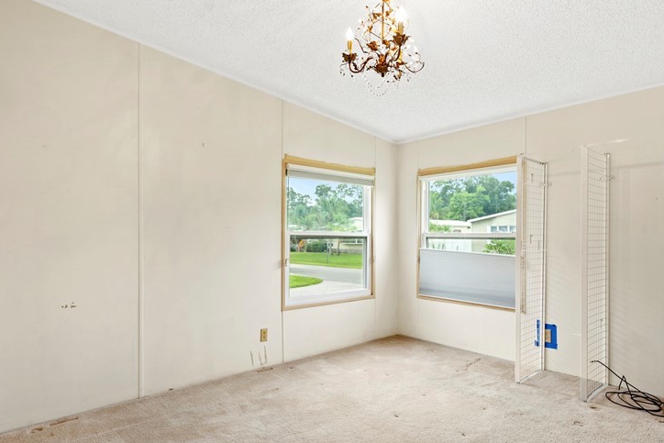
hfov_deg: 81.1
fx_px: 387
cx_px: 348
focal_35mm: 21
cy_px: 234
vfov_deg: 59.5
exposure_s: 1/2.5
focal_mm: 14
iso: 100
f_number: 8
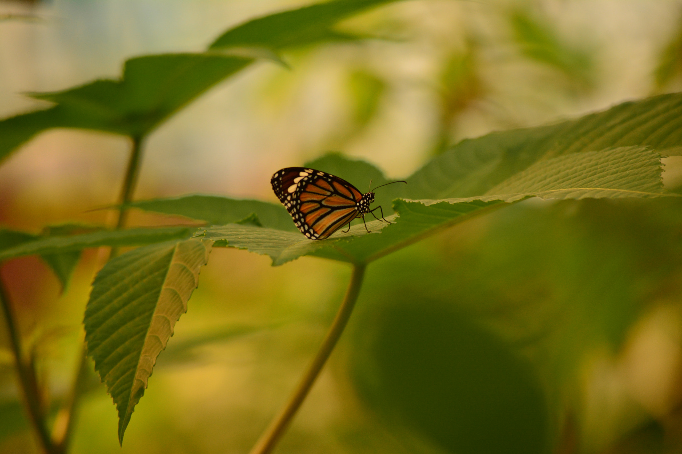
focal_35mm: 300
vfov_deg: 4.6
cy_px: 227
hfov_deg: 6.9
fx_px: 5682
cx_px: 341
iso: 640
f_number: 5.6
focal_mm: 200
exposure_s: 1/200
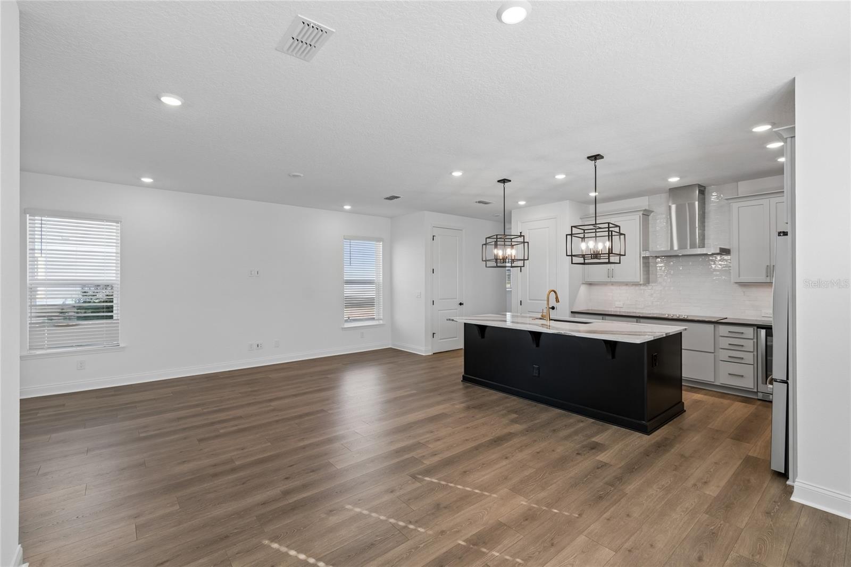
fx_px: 354
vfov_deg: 77.3
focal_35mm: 15
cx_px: 426
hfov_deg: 100.4
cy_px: 284
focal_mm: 10
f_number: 7.1
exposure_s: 1/30
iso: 100
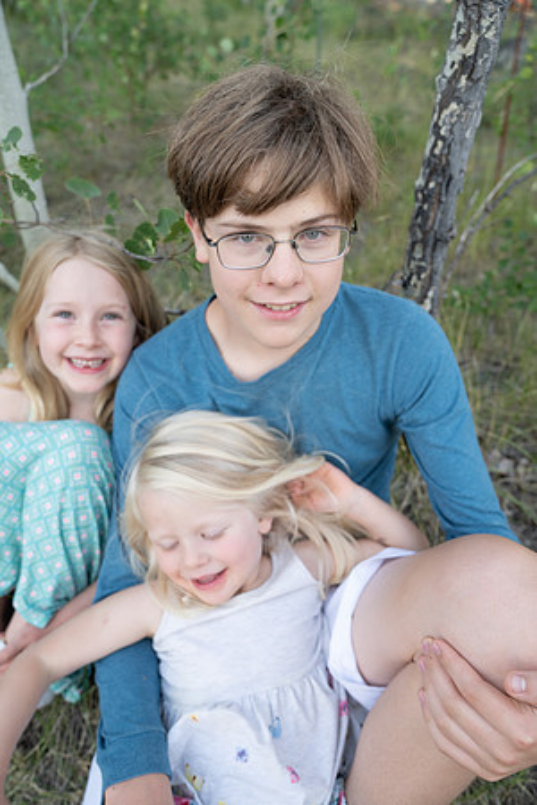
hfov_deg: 47.9
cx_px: 268
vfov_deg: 67.4
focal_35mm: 27
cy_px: 402
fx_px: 604
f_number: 4
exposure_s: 1/160
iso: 320
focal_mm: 27
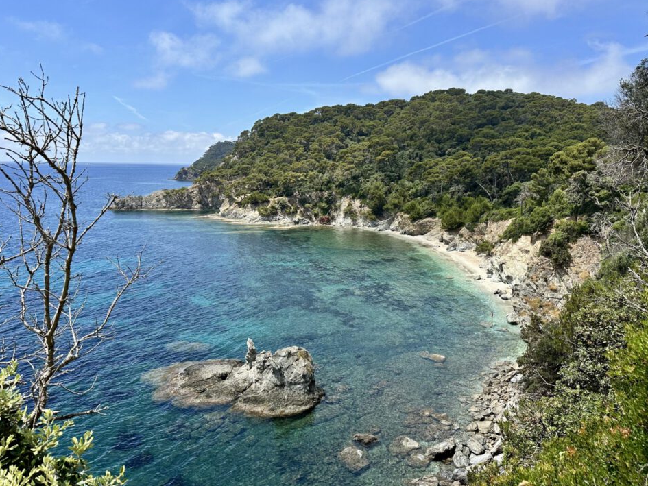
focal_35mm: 26
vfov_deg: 53.0
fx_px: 487
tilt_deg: -7.3
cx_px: 320
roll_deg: -0.7
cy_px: 223
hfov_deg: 67.3
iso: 80
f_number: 1.78
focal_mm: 6.86
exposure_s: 1/4184
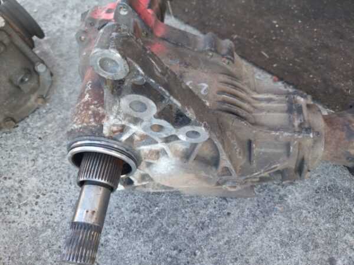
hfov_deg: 69.4
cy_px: 132
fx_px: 256
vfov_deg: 54.9
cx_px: 177
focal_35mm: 25
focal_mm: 5.23
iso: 64
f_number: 1.8
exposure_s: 1/100
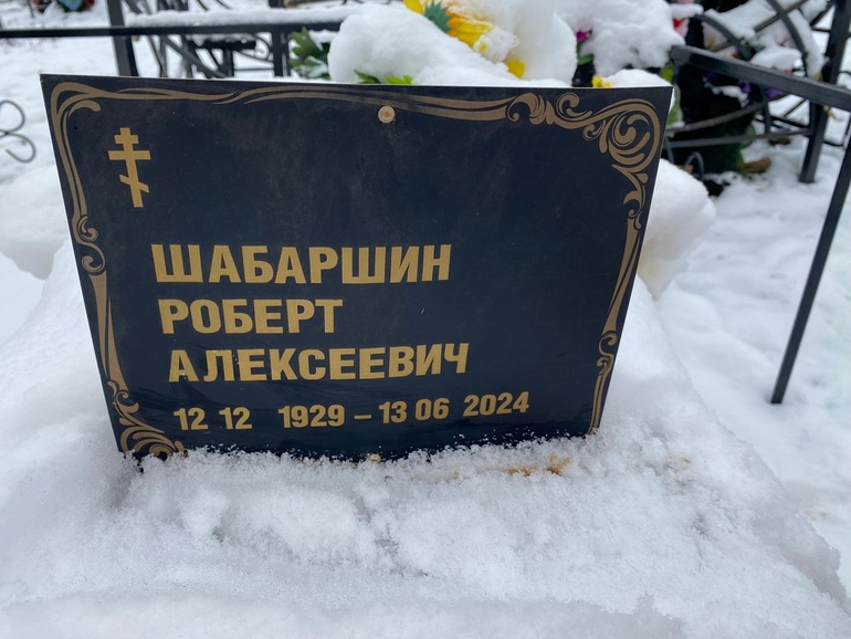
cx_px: 410
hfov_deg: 65.3
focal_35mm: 27
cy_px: 318
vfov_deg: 51.4
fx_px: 664
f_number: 1.8
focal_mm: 4.25
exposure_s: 1/228
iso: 32
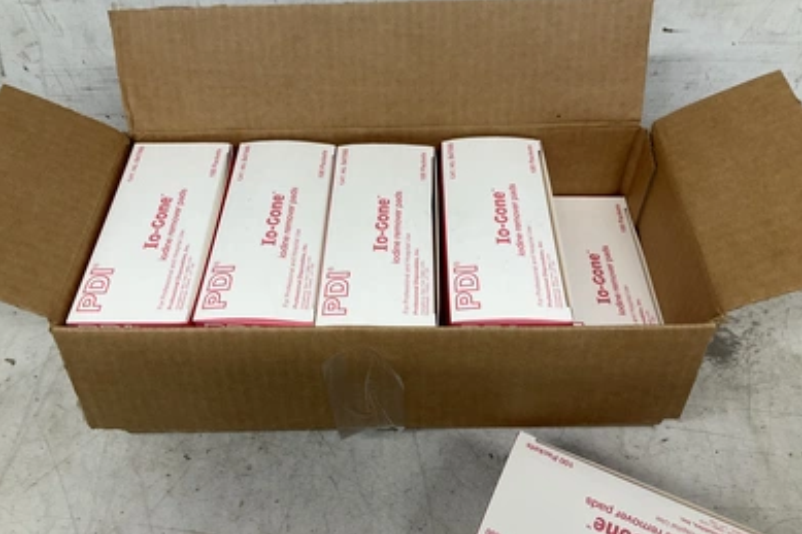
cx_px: 394
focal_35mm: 31
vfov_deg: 42.3
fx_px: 690
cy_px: 256
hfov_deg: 60.3
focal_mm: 3
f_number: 1.8
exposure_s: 1/120
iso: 32
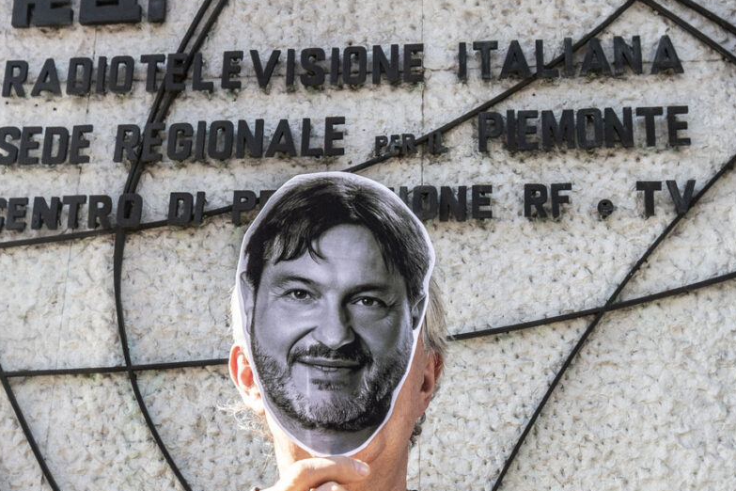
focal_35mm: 46
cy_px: 279
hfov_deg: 42.7
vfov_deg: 29.2
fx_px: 940
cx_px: 350
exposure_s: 1/500
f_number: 11
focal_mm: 20
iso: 1250
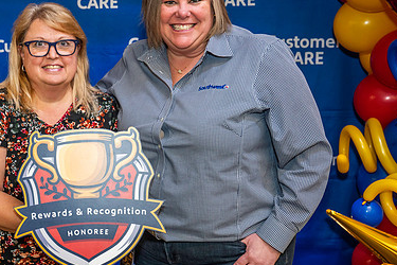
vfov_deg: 20.9
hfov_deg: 30.4
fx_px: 717
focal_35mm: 65
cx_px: 100
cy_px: 102
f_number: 4
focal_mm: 42
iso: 1250
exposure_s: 1/160
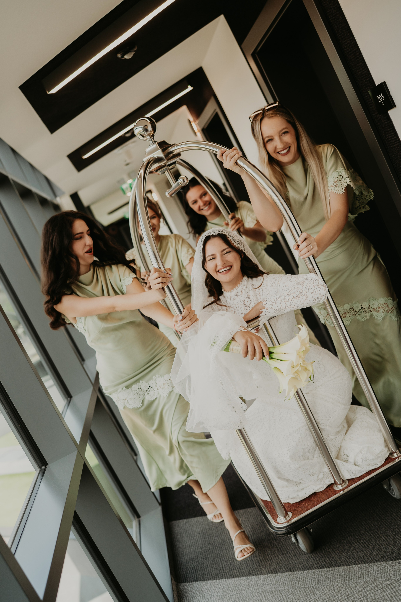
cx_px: 200
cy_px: 301
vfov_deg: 54.4
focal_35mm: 35
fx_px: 585
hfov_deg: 37.9
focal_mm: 35
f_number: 2.2
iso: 320
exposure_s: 1/500
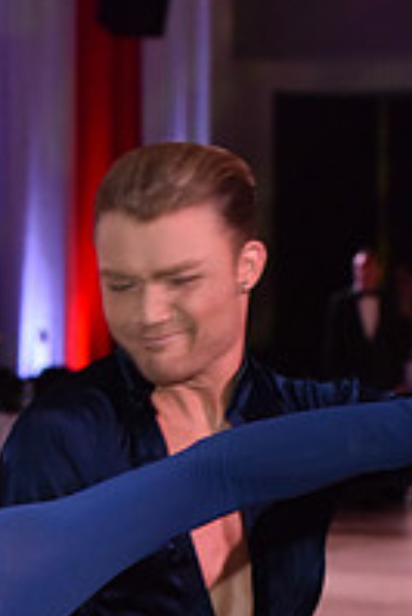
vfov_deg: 9.9
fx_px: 3496
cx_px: -26
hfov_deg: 6.7
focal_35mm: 204
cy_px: 805
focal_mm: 70
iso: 2500
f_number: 6.3
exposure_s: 1/320
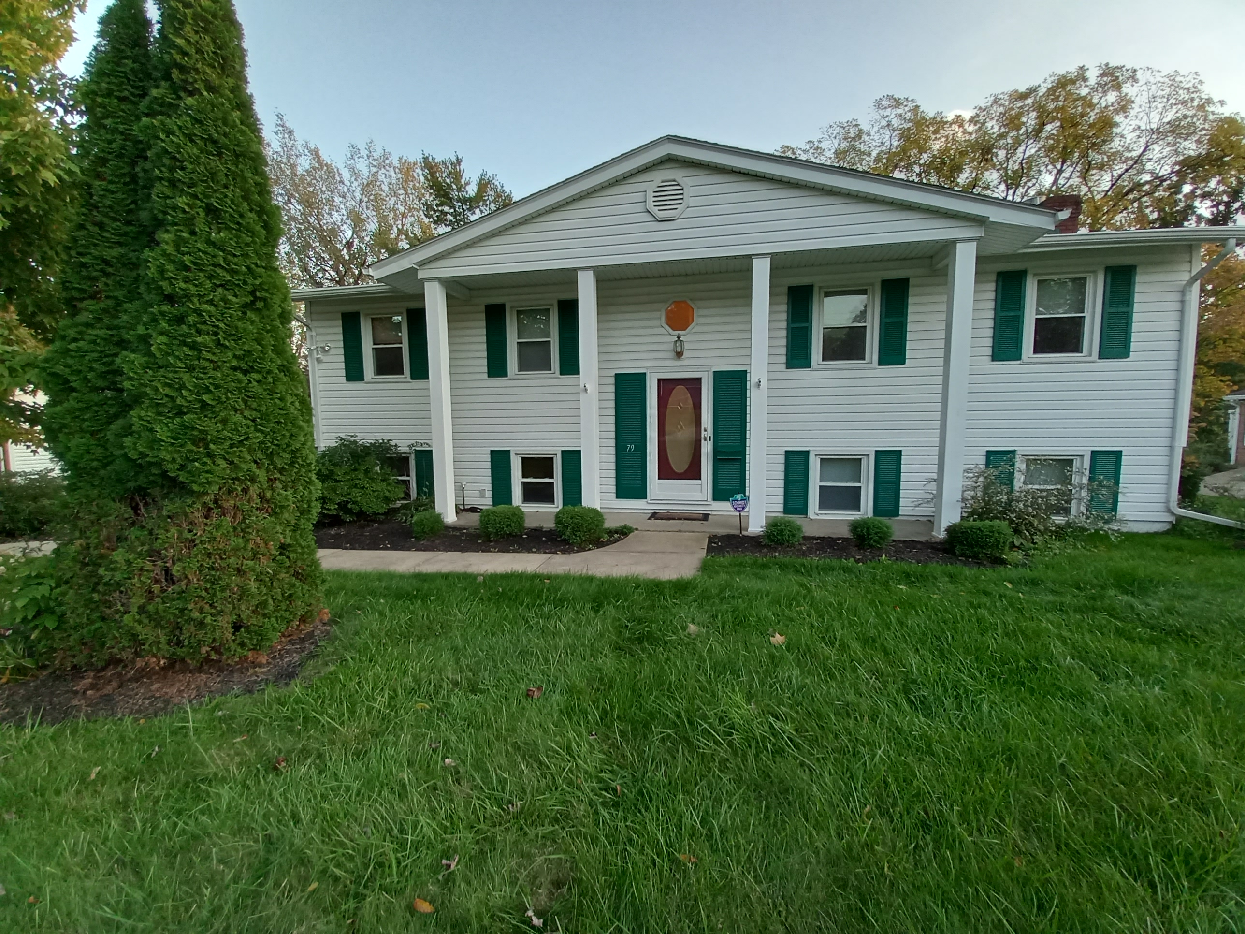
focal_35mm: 13
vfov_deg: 89.9
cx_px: 622
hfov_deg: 106.2
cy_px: 467
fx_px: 468
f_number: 2.2
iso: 80
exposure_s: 1/120
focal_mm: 1.13
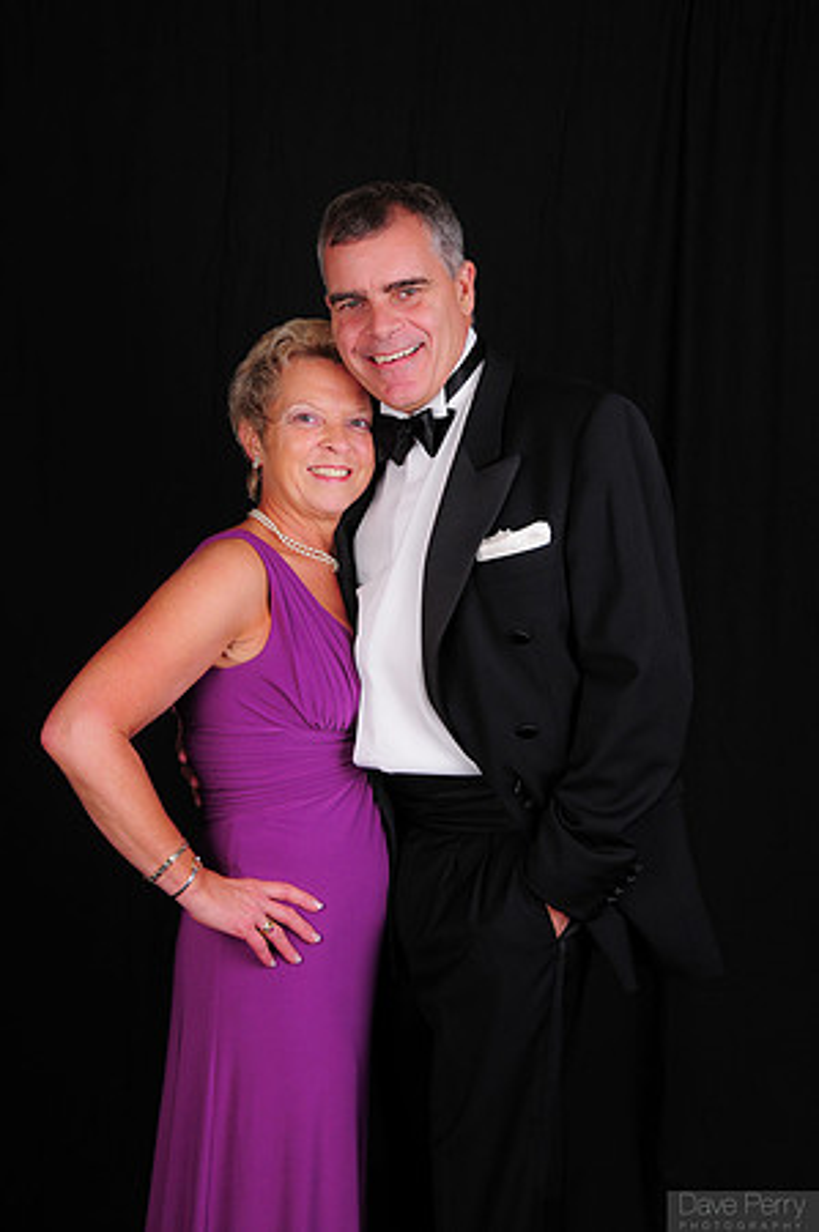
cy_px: 616
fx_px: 1590
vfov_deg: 42.4
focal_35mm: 46
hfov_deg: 28.9
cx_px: 410
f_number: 8
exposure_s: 1/125
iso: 200
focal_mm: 31
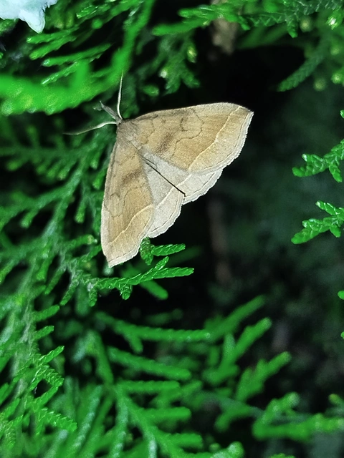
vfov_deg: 33.8
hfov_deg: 25.7
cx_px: 172
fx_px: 755
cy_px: 229
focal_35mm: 57
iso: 250
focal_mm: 5.31
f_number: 1.7
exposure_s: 1/33
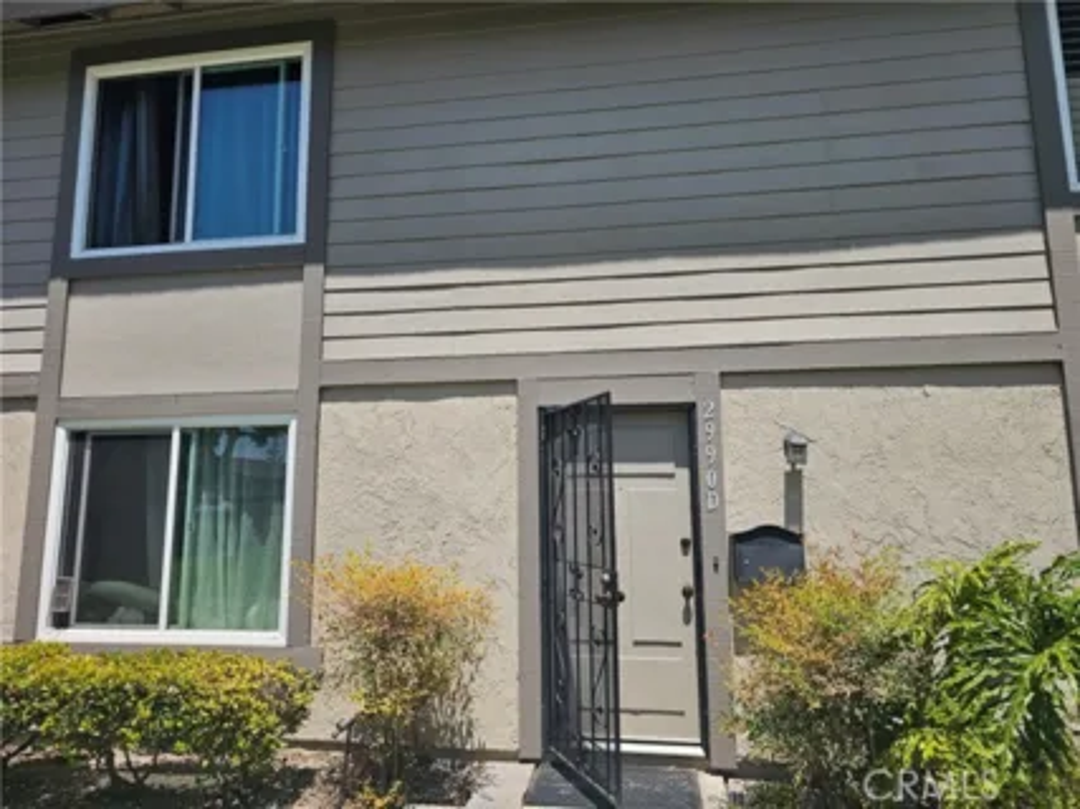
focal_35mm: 23
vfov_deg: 58.9
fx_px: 717
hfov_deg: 73.9
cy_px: 404
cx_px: 540
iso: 10
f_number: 1.7
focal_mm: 6.3
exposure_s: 1/699
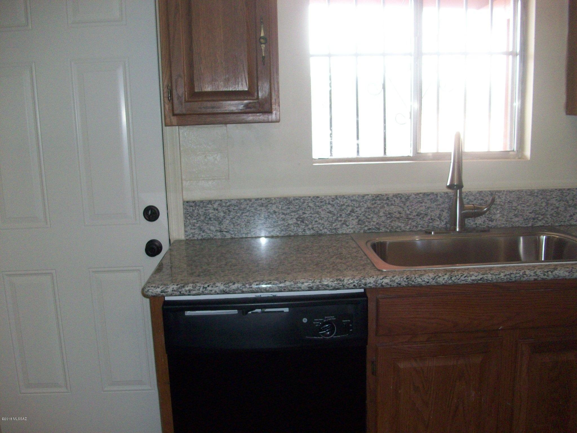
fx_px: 567
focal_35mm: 34
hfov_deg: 54.0
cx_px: 288
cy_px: 216
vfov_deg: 41.8
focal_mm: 5.7
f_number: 2.8
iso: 160
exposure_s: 1/60
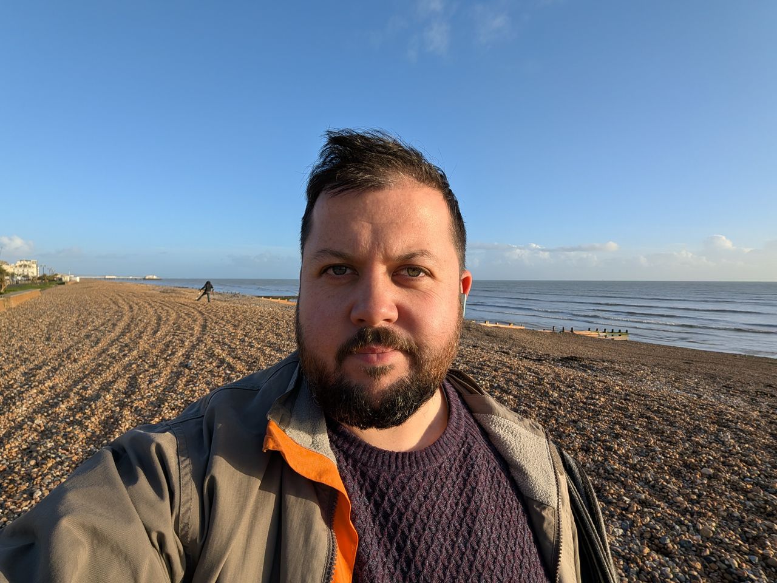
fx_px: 404
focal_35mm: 18
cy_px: 292
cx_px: 388
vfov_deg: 71.6
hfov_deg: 87.8
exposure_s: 1/1195
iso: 62
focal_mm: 2.71
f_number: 2.2
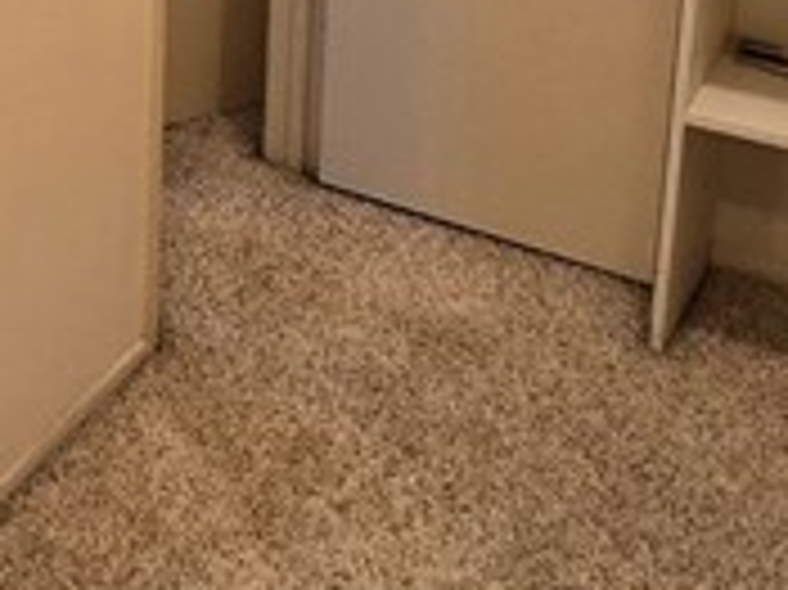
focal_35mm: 76
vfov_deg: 17.5
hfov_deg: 25.2
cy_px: -279
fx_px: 1729
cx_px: 140
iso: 160
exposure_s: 1/60.2
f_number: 2.2
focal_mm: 2.2
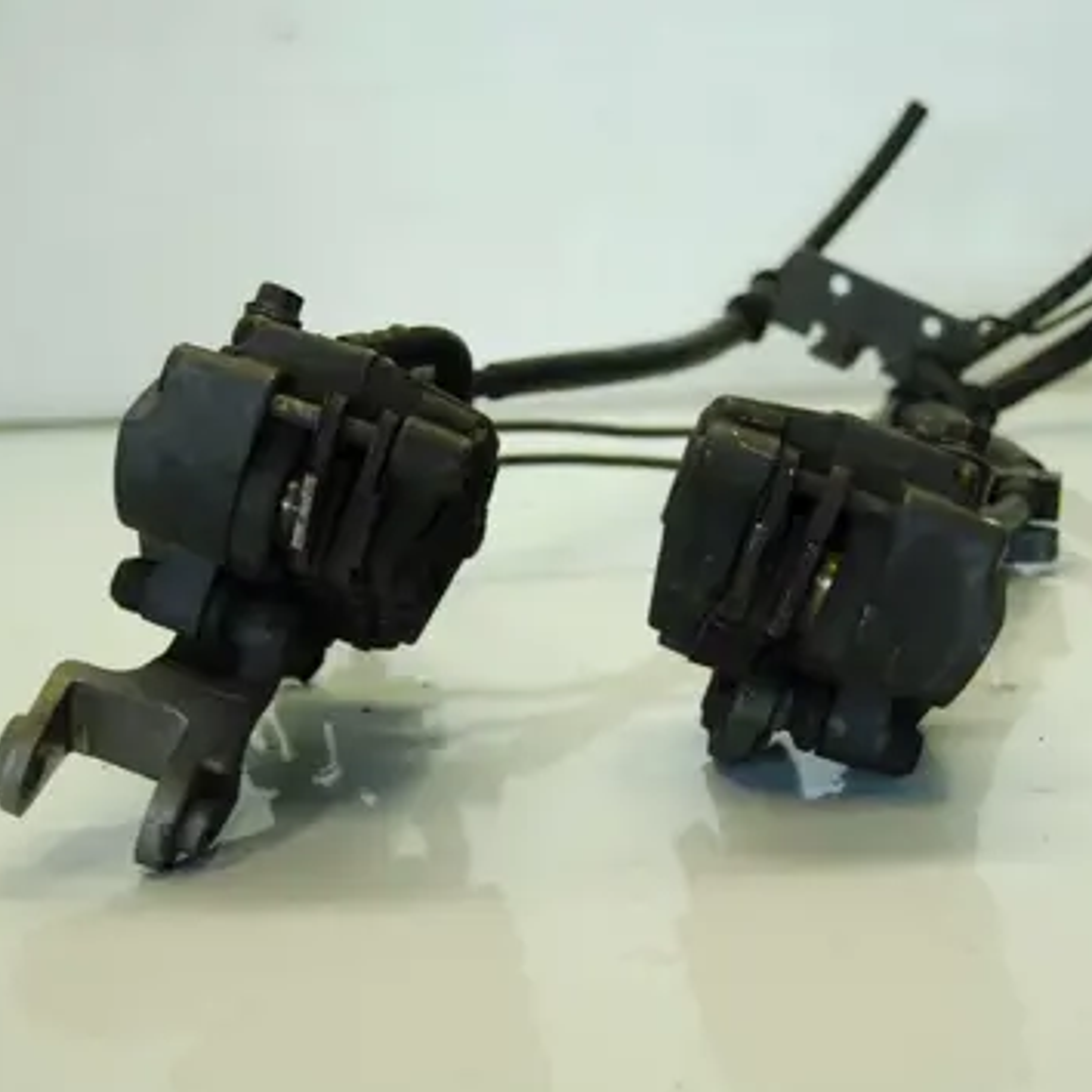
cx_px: 606
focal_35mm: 78
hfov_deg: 22.2
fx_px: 2784
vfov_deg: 22.2
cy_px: 552
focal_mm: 40
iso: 400
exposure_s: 1/50
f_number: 5
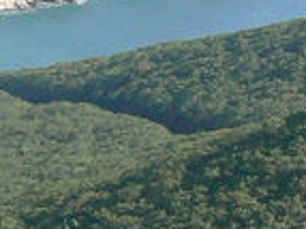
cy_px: -91
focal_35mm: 303
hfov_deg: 6.5
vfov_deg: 4.9
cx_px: -36
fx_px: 2676
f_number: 8
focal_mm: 8
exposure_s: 1/160
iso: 80
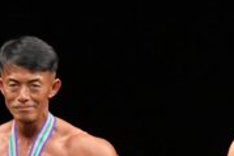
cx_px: 202
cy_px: 298
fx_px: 7572
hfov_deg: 1.8
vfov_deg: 1.2
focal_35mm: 1166
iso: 3200
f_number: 5.6
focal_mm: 180
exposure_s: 1/400
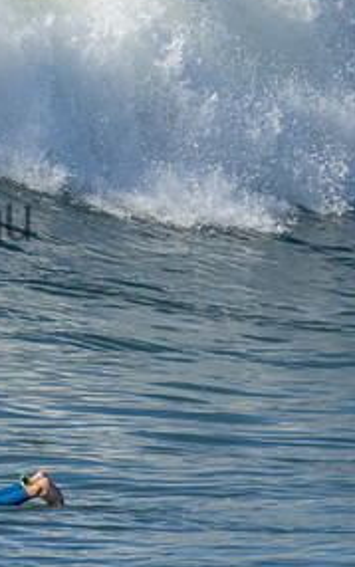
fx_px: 34454
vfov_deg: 0.9
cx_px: -379
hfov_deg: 0.6
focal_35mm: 2228
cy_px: 94
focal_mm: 800
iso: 1000
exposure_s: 1/2000
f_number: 11
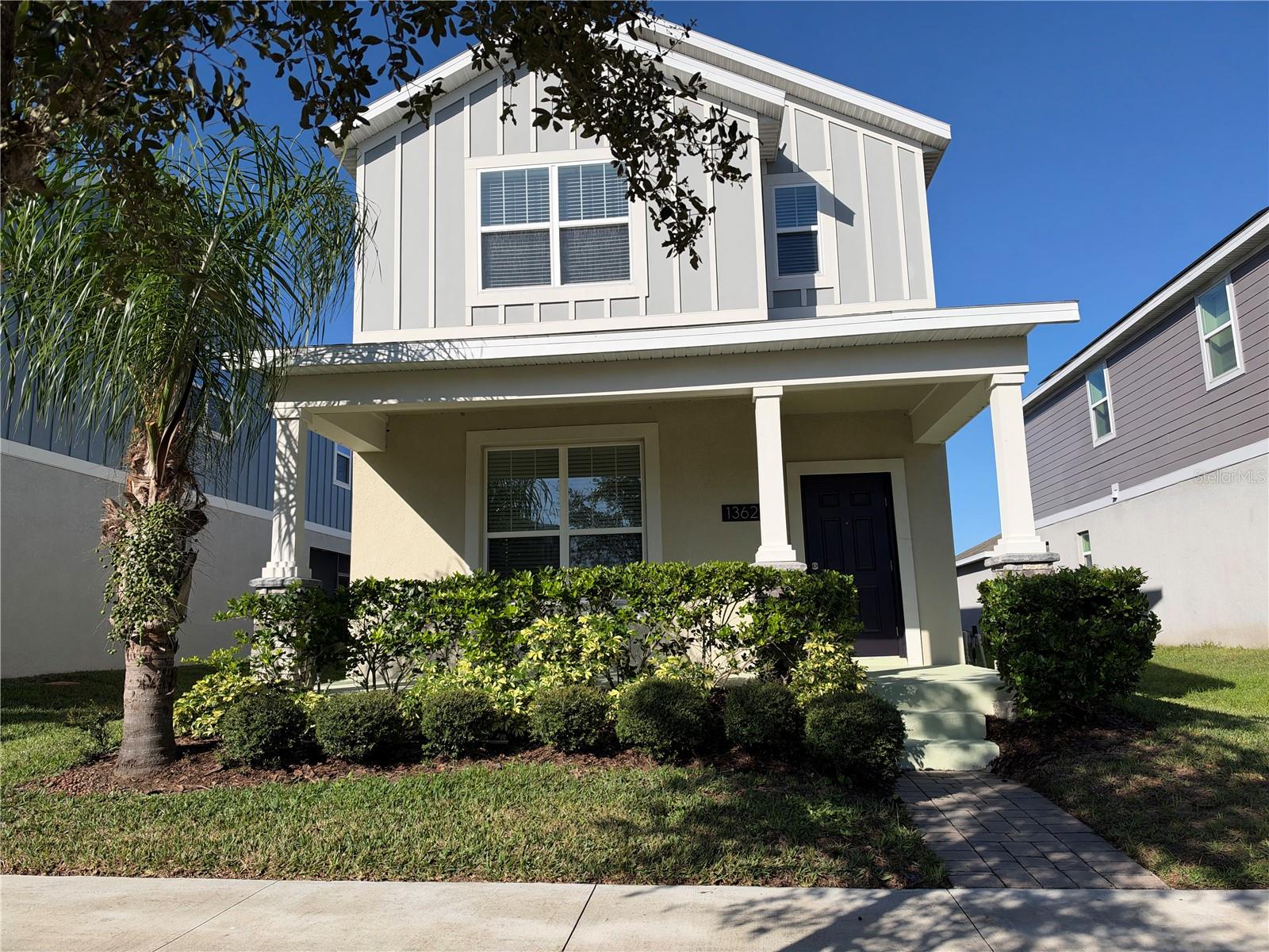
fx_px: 880
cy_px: 476
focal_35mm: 24
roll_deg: +1.7
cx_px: 634
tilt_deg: +11.5
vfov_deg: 56.8
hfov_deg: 71.6
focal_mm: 6.93
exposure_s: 1/4878
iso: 64
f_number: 1.8
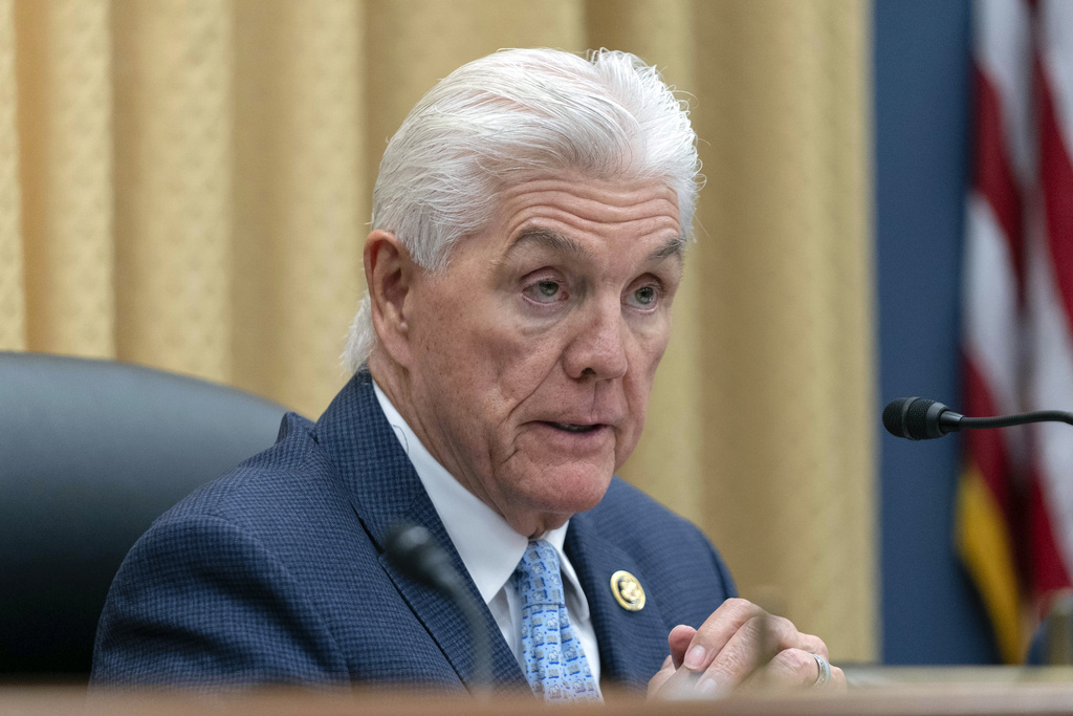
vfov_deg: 6.9
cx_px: 536
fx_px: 5962
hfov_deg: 10.3
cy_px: 358
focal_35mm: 200
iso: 2500
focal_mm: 200
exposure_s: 1/320
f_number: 2.8
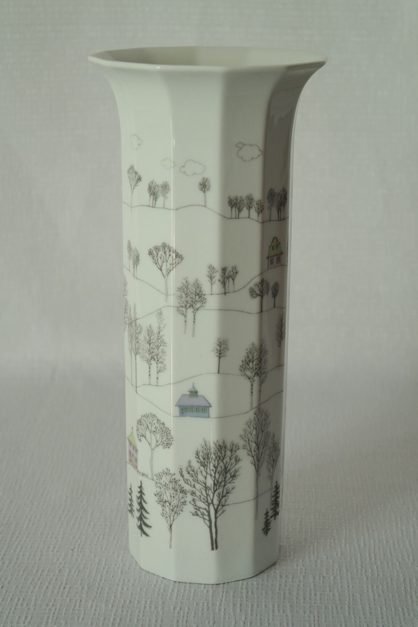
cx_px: 209
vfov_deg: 26.3
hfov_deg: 17.7
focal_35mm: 77
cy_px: 314
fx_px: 1341
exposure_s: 1/30
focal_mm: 50
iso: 400
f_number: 5.6
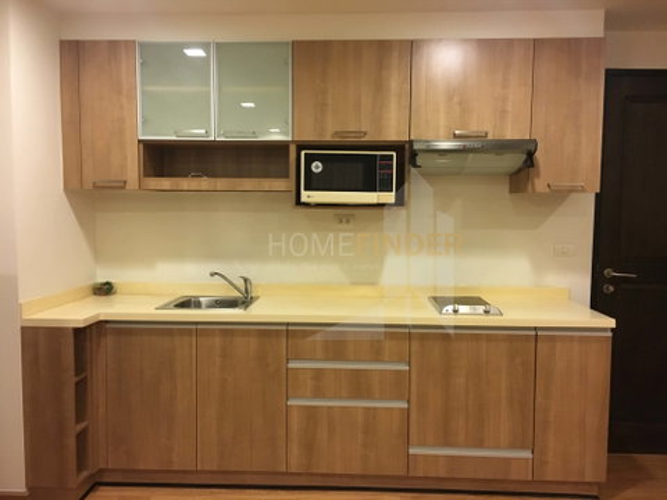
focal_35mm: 29
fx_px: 559
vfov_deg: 48.2
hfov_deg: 61.7
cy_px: 250
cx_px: 334
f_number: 2.2
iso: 200
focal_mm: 4.15
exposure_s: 1/17
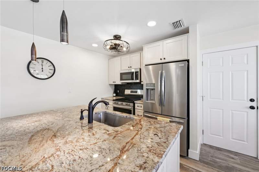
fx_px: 101
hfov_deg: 104.3
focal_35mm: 14
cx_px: 130
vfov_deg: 81.1
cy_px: 86
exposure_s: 1/25
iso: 400
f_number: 8
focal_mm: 14
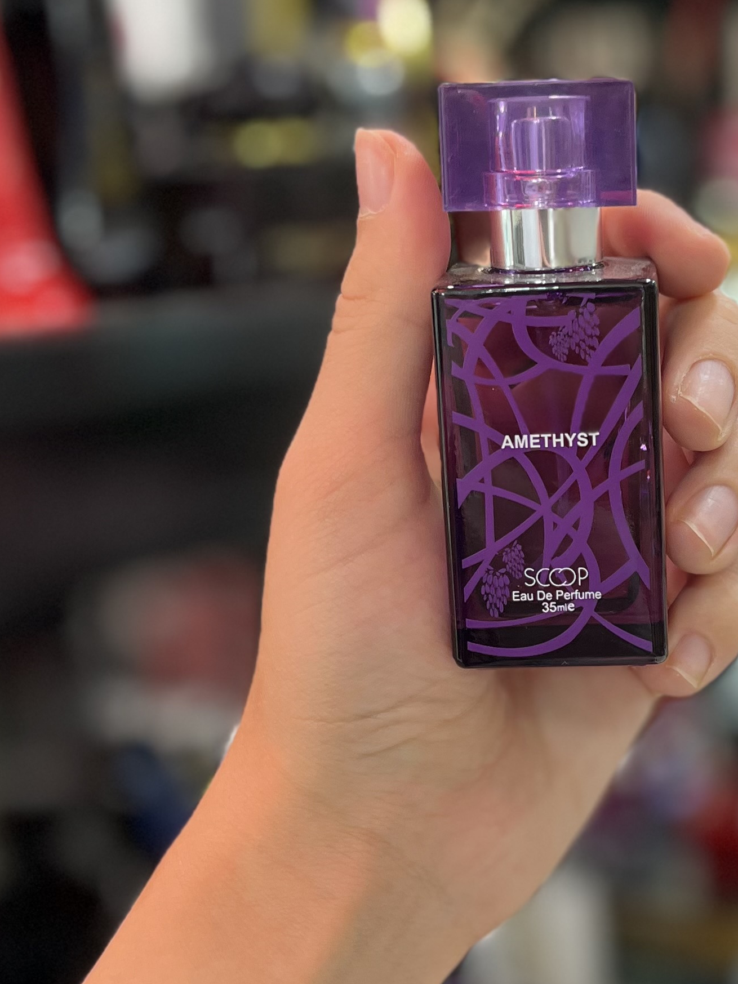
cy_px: 464
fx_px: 1706
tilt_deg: -9.9
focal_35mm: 60
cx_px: 538
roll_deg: +4.0
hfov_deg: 24.2
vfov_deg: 32.2
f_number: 1.6
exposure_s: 1/50
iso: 100
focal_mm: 5.1
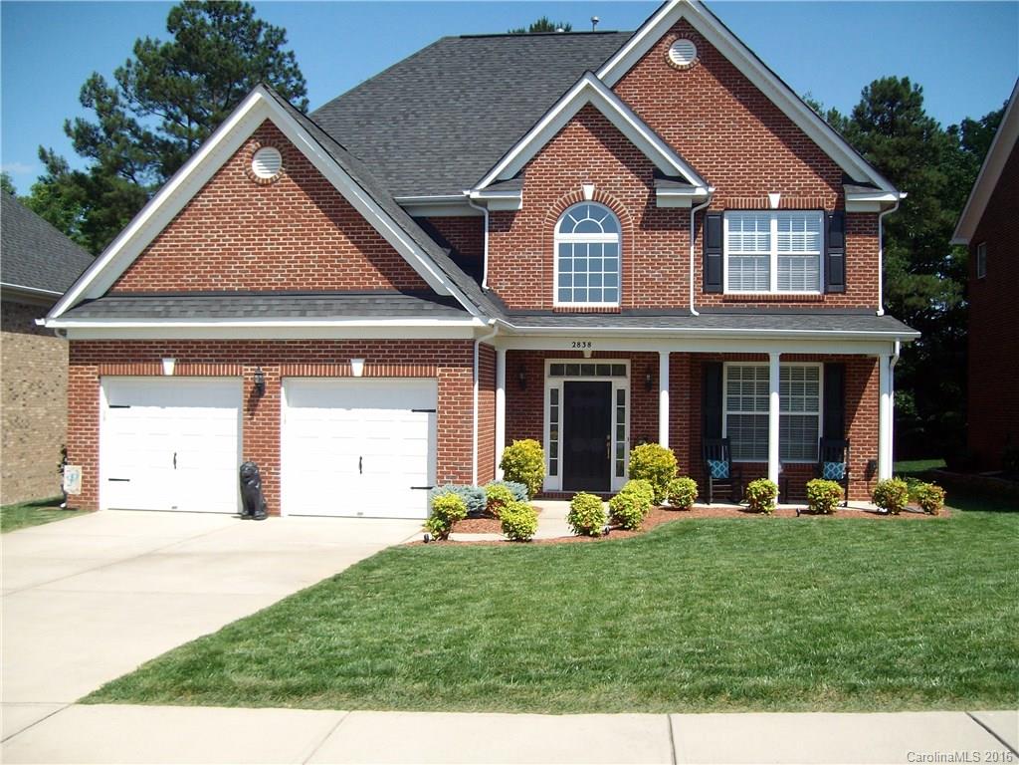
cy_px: 382
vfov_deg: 40.7
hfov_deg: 52.6
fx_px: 1030
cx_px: 510
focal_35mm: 35
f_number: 7.2
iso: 80
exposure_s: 1/141
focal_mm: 5.8
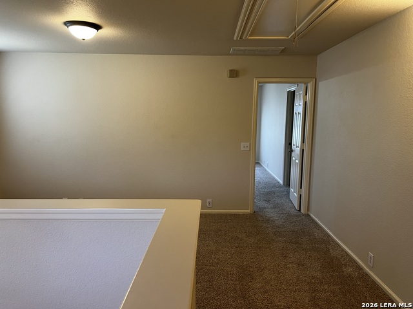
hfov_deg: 67.3
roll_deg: -0.2
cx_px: 206
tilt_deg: -8.6
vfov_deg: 53.1
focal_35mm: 26
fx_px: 310
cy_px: 154
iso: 100
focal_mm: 5.7
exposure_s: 1/60
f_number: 1.5
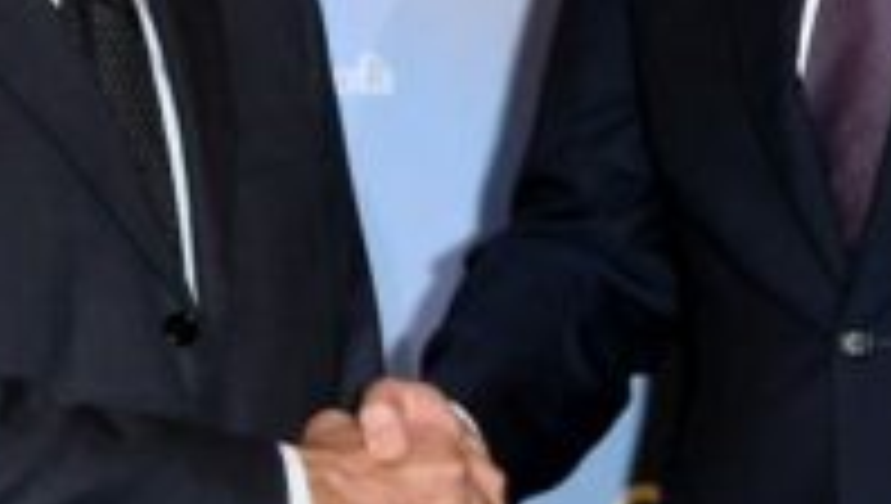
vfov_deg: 2.7
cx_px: 598
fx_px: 10551
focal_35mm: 446
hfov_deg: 4.8
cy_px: 272
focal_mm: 110
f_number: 5.6
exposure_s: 1/250
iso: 2000
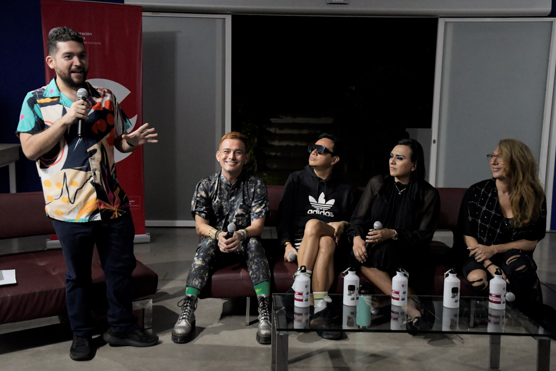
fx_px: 695
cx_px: 278
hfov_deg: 43.6
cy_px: 186
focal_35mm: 45
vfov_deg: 29.9
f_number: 4.5
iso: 5000
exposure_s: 1/500
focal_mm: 30
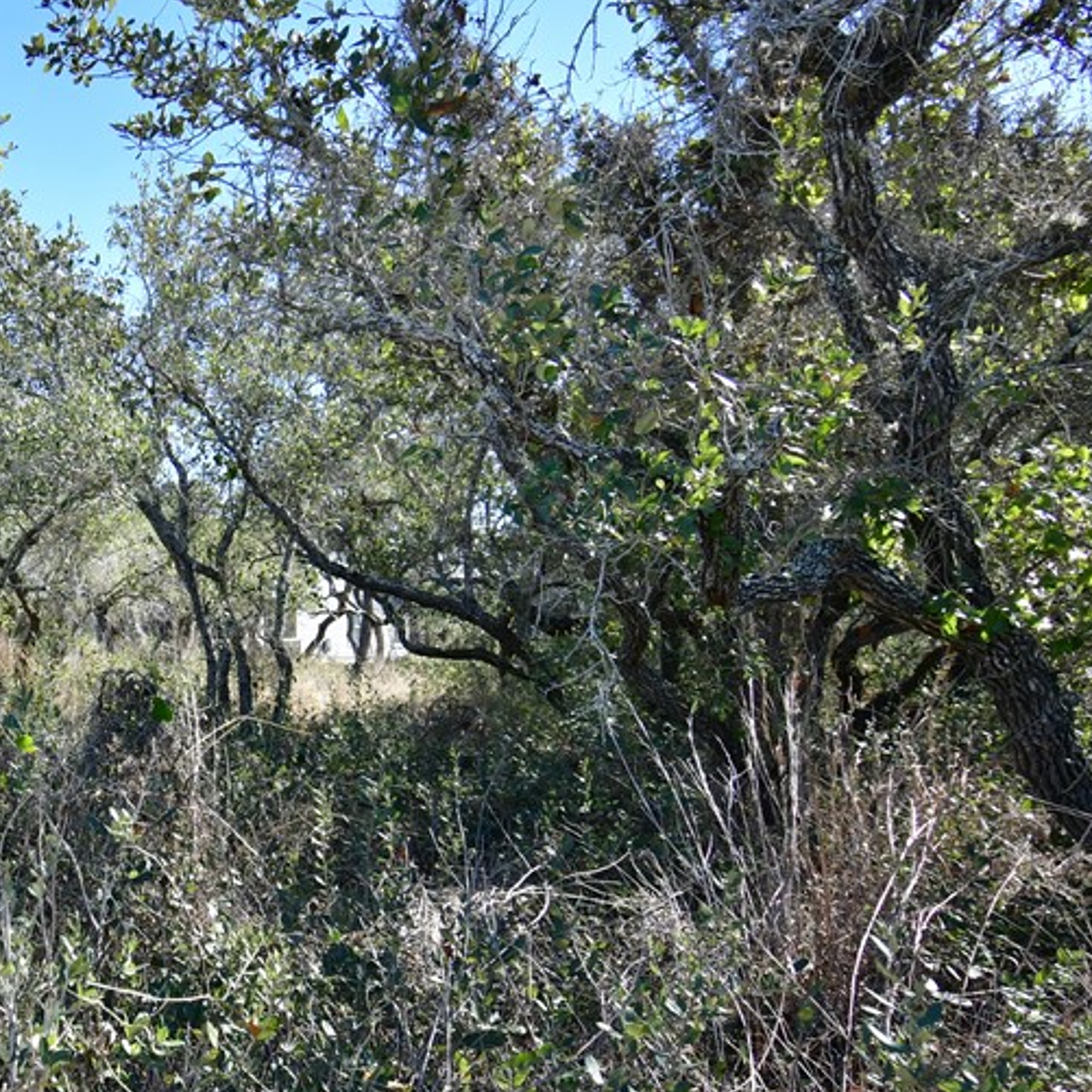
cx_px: -11
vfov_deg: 47.1
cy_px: 611
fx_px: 1249
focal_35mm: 35
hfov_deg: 40.9
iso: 200
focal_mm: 13
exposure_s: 1/800
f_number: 4.8
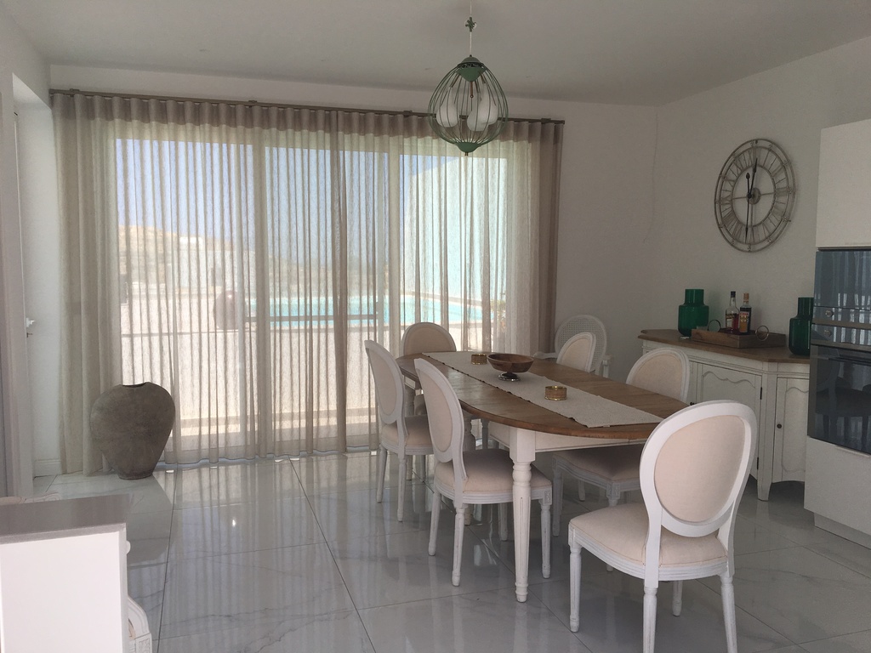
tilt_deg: -4.0
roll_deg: -0.3
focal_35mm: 29
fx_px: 730
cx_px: 436
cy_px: 326
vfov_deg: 48.2
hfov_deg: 61.7
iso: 25
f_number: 2.2
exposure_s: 1/553
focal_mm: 4.15
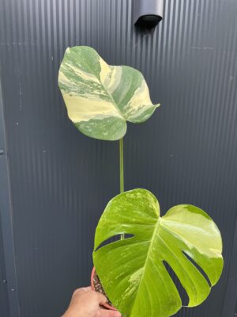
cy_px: 158
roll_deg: -0.4
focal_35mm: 26
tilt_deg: -11.5
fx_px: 237
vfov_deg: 67.3
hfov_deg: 53.1
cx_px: 118
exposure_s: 1/121
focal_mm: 4.2
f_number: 1.6
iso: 50
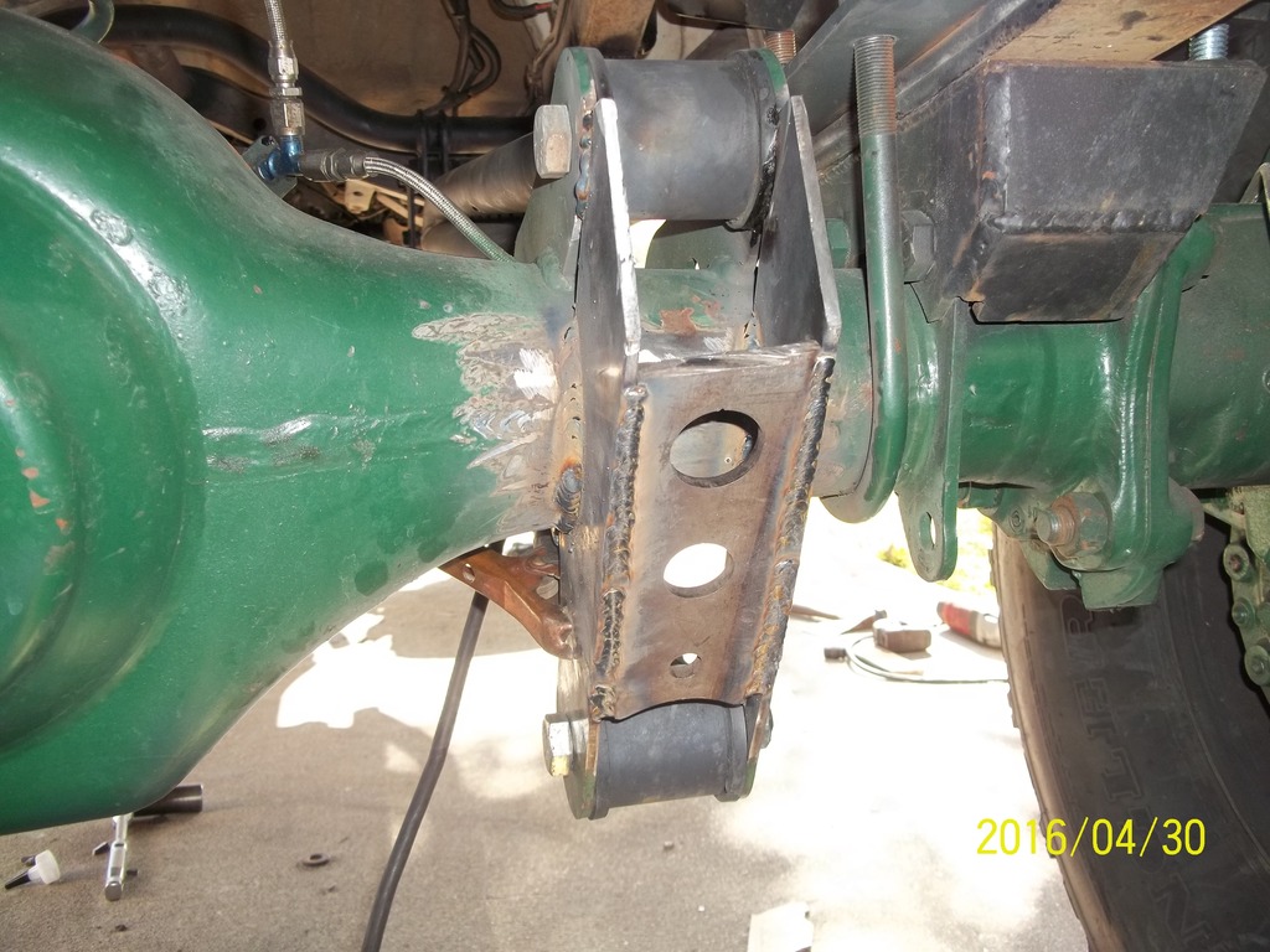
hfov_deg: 56.8
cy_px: 476
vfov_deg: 44.2
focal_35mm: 32
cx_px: 635
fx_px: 1174
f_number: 2.9
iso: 80
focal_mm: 5.7
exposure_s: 1/80
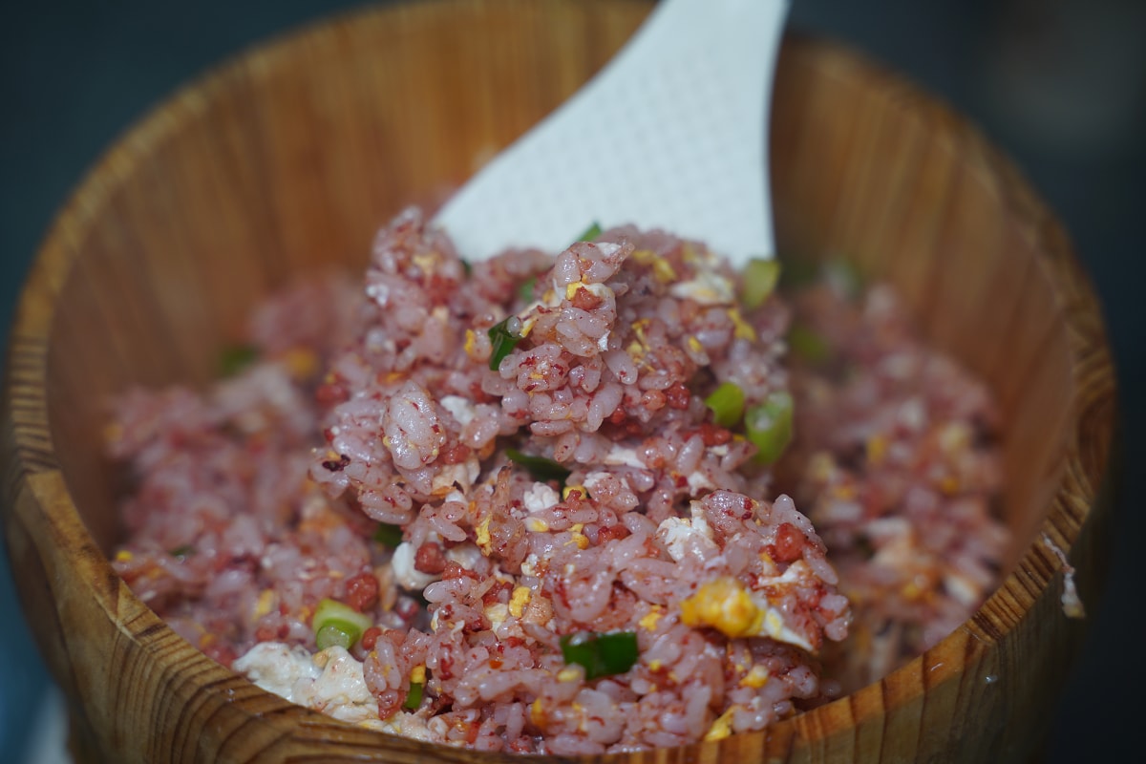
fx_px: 2387
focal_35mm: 75
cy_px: 382
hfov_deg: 27.0
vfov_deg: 18.2
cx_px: 573
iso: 200
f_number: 4
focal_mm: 75
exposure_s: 1/80
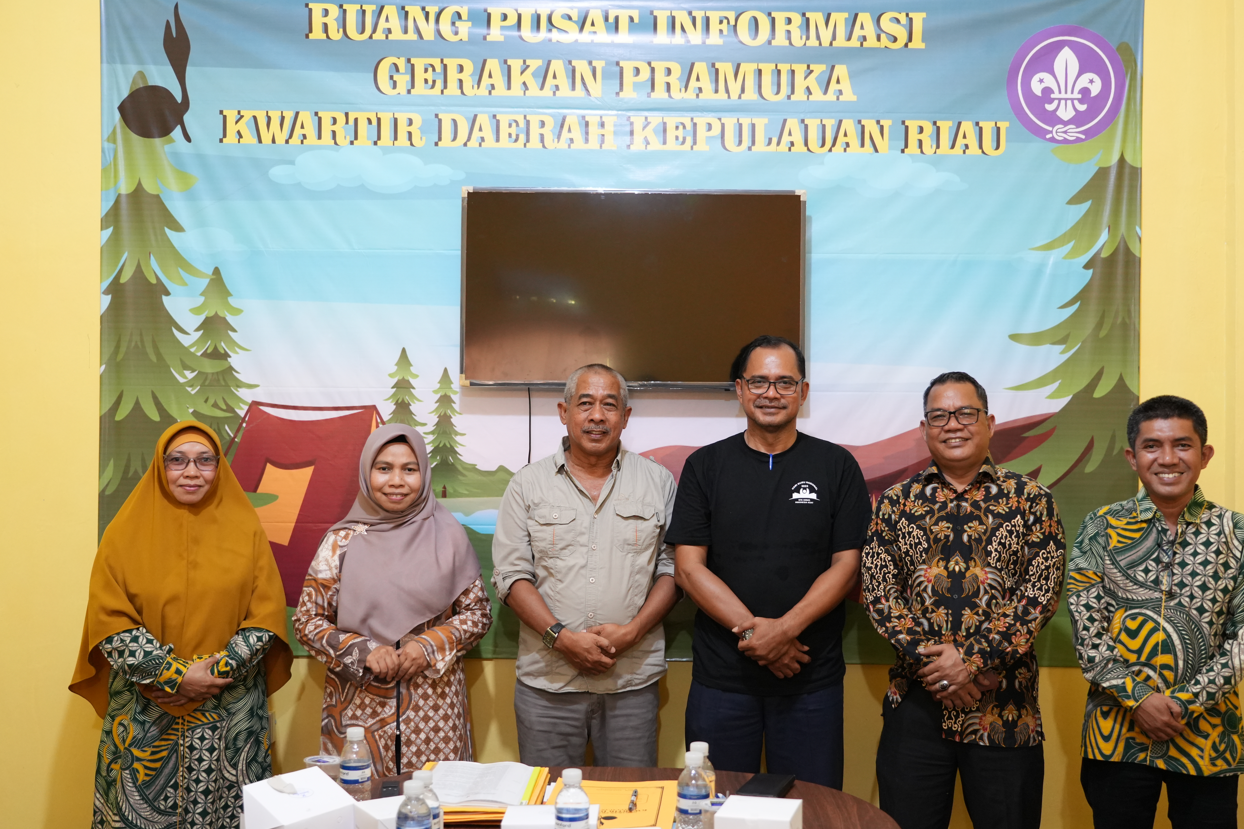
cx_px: 634
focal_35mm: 38
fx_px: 1313
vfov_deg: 35.1
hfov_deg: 50.7
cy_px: 419
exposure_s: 1/40
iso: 3200
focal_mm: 37
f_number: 4
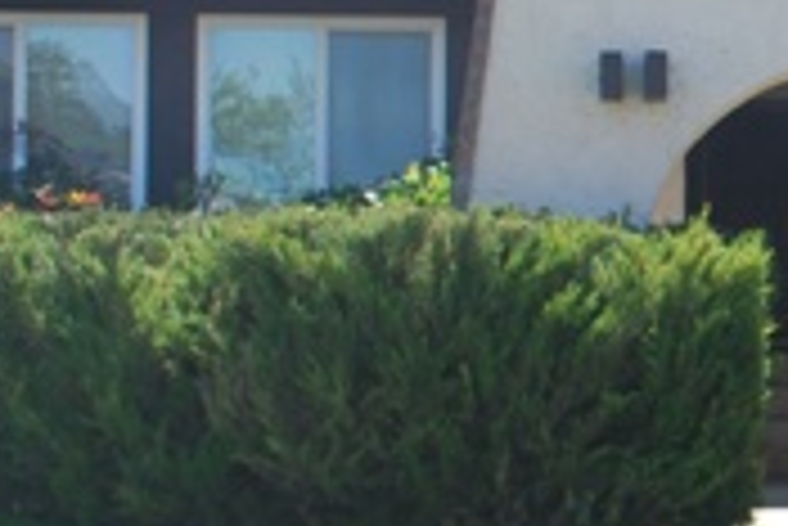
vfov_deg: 9.5
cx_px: 1306
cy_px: 207
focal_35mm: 145
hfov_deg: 13.1
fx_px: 3176
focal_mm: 22
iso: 100
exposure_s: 1/160
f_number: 6.3
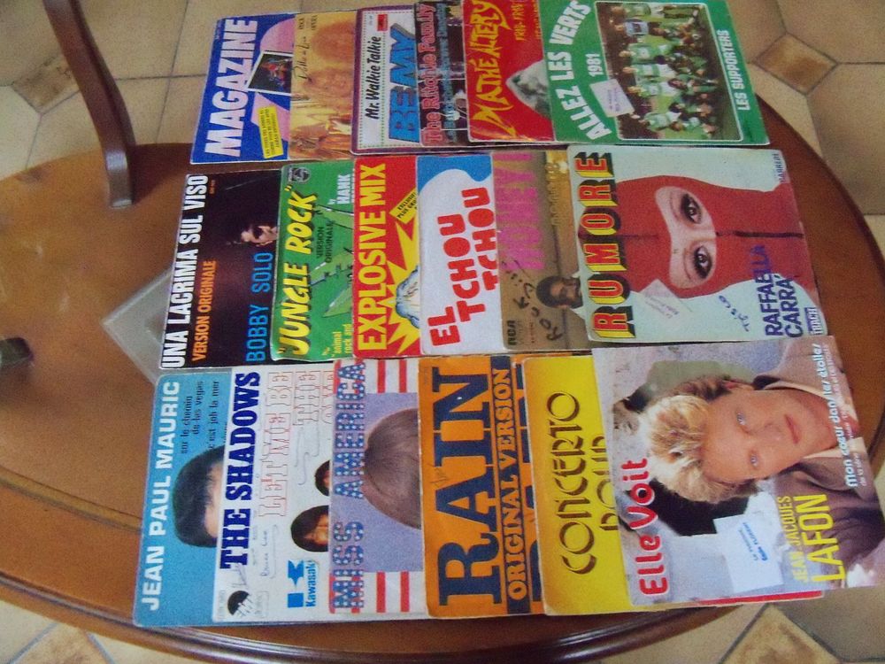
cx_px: 442
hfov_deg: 52.6
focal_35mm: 35
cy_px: 332
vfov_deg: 40.7
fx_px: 895
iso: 1600
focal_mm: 6.2
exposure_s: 1/40
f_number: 3.5
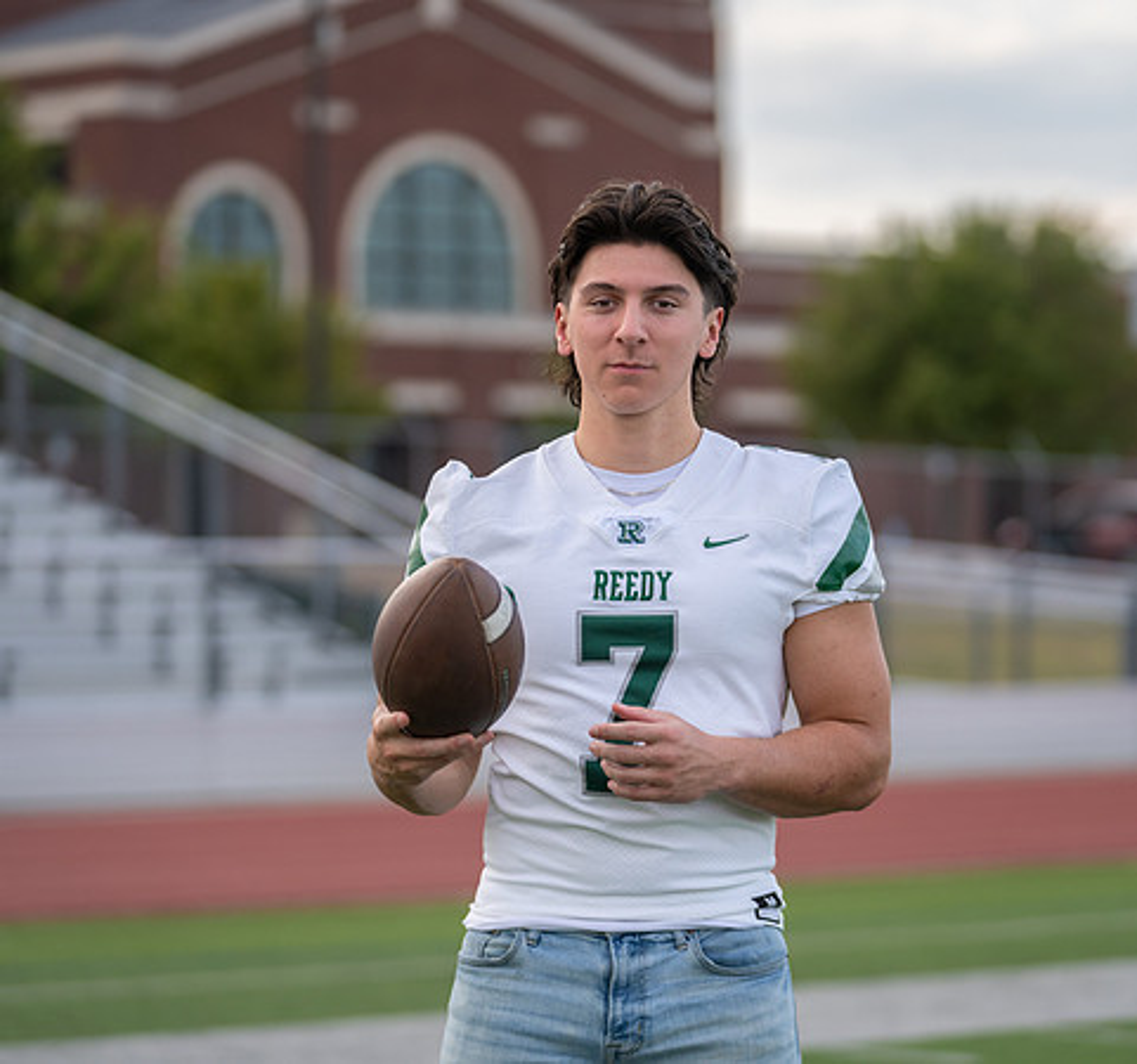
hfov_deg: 12.0
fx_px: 5398
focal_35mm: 150
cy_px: 501
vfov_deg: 11.3
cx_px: 602
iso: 200
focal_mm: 115
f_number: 2.8
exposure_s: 1/1250
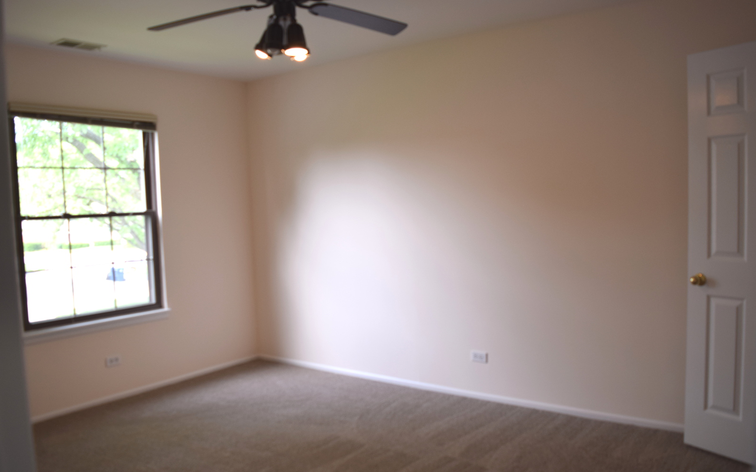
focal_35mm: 28
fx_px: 577
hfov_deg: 66.5
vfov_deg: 44.5
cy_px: 254
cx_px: 380
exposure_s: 1/100
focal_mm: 18
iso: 400
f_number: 5
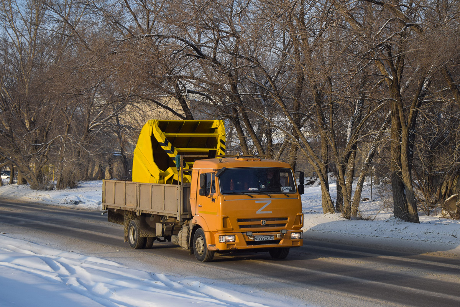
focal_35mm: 69
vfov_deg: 19.7
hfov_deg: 29.2
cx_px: 230
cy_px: 154
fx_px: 882
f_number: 7.1
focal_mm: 46
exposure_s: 1/800
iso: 200
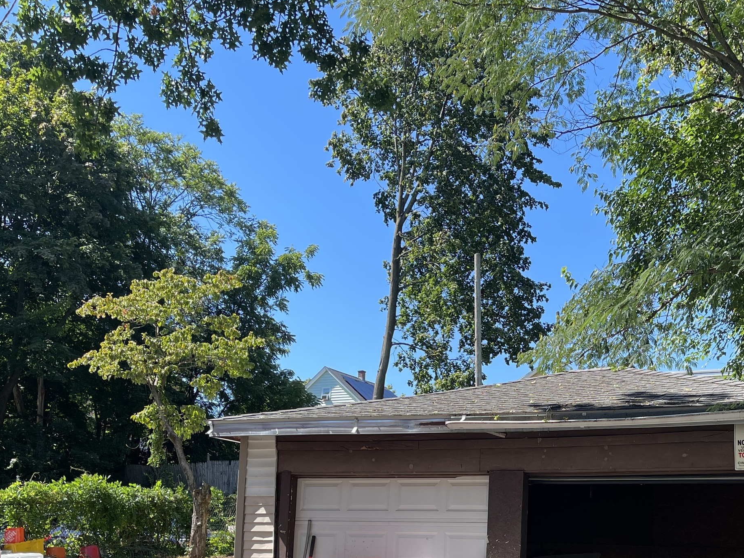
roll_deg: -1.5
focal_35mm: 42
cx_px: 531
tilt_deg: +5.6
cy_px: 464
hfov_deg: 43.7
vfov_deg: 33.1
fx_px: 903
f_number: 1.6
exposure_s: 1/978
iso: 32
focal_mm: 5.1
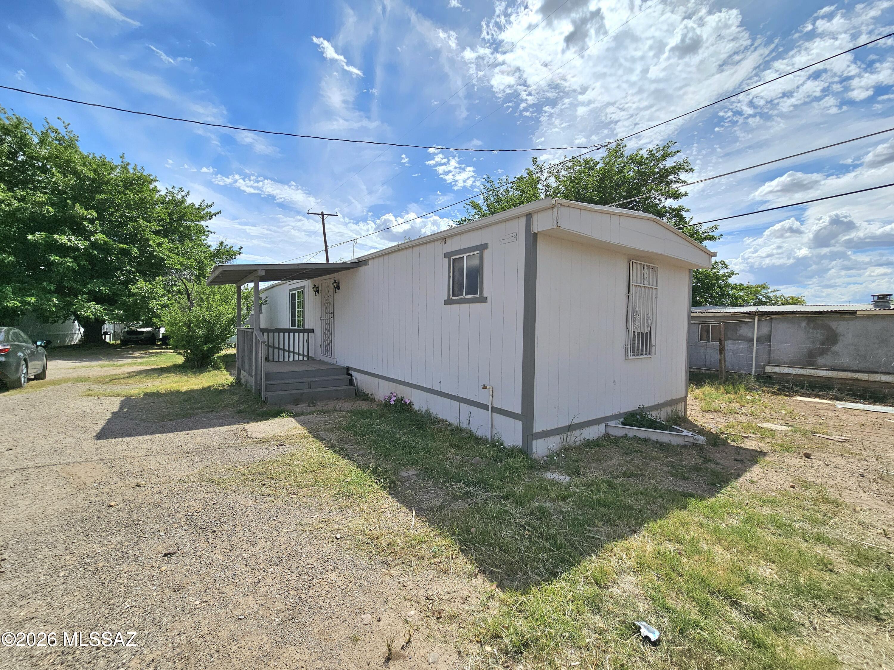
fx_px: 336
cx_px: 447
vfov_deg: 89.9
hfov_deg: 106.2
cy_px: 335
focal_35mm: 13
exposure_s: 1/5000
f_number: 2.2
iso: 50
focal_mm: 2.2
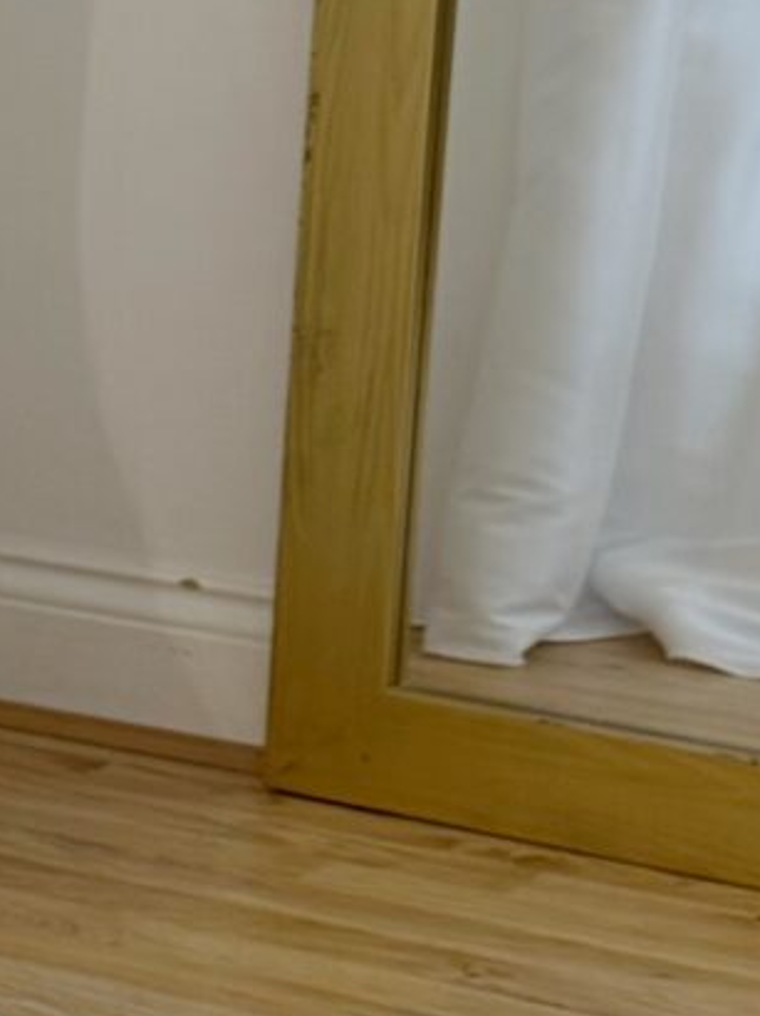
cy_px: 528
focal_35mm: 150
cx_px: -817
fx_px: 4396
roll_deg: +1.2
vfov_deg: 13.2
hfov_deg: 9.2
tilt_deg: -14.1
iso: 125
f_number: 1.78
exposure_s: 1/100
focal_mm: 6.76
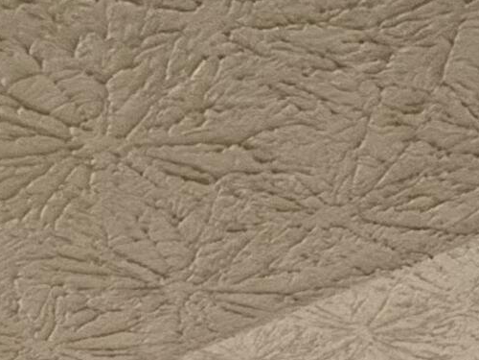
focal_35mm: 84
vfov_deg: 12.7
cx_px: 389
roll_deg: -0.1
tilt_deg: +1.6
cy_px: 909
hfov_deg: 22.9
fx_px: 1162
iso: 320
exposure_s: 1/60
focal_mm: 2.22
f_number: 2.2
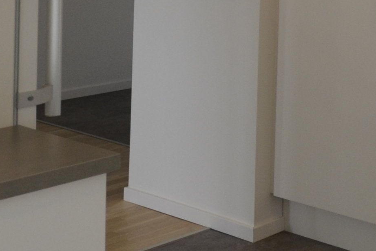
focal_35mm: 80
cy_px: -115
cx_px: 656
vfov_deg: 15.8
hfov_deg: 19.6
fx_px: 836
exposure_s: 1/125
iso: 250
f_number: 5.6
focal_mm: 10
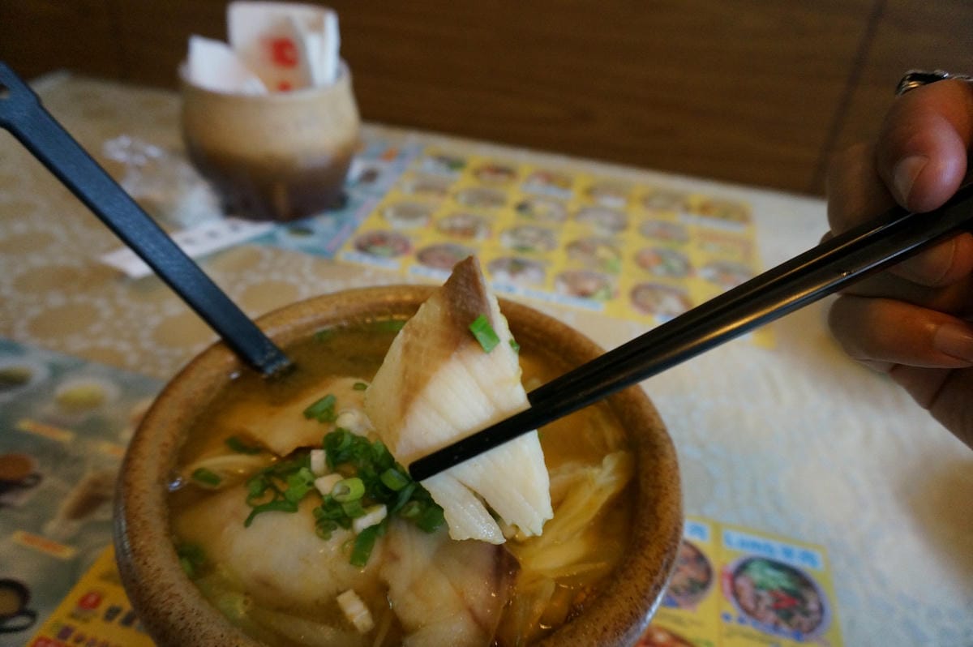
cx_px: 486
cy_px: 324
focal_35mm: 24
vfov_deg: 53.1
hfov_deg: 73.8
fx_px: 648
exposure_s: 1/160
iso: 1600
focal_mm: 16
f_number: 4
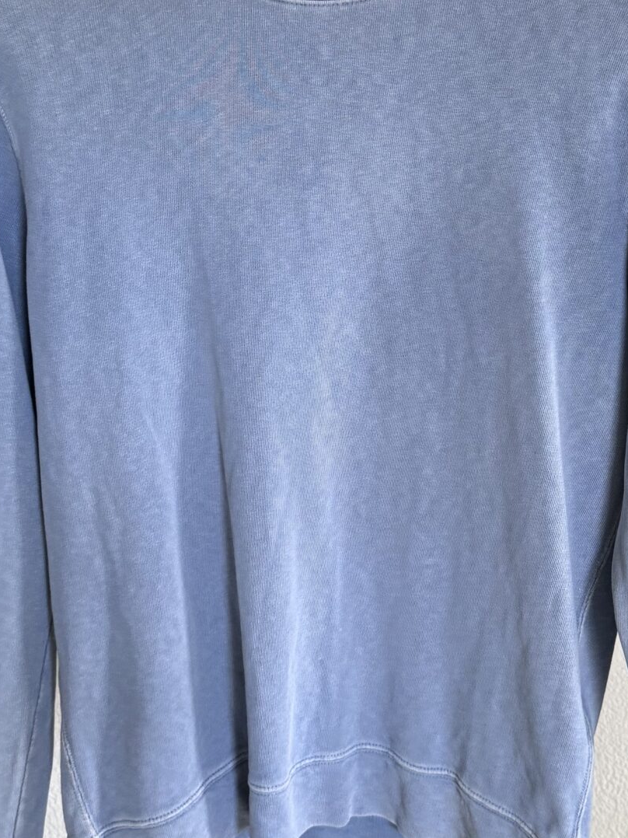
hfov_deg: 25.6
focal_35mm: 57
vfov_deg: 33.6
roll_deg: -1.3
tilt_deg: -12.1
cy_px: 323
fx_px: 1379
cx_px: 365
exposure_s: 1/121
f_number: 1.78
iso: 200
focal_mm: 6.76
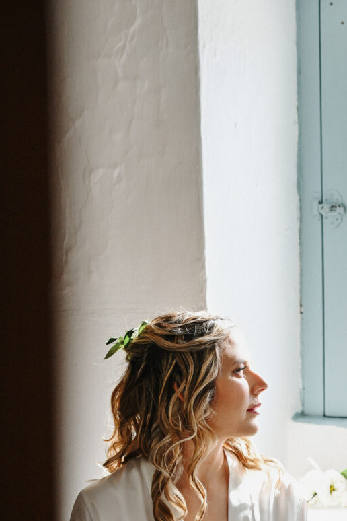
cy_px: 479
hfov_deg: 8.6
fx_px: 2299
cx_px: 262
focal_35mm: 159
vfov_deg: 12.8
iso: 400
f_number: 3.5
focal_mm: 82
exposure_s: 1/250
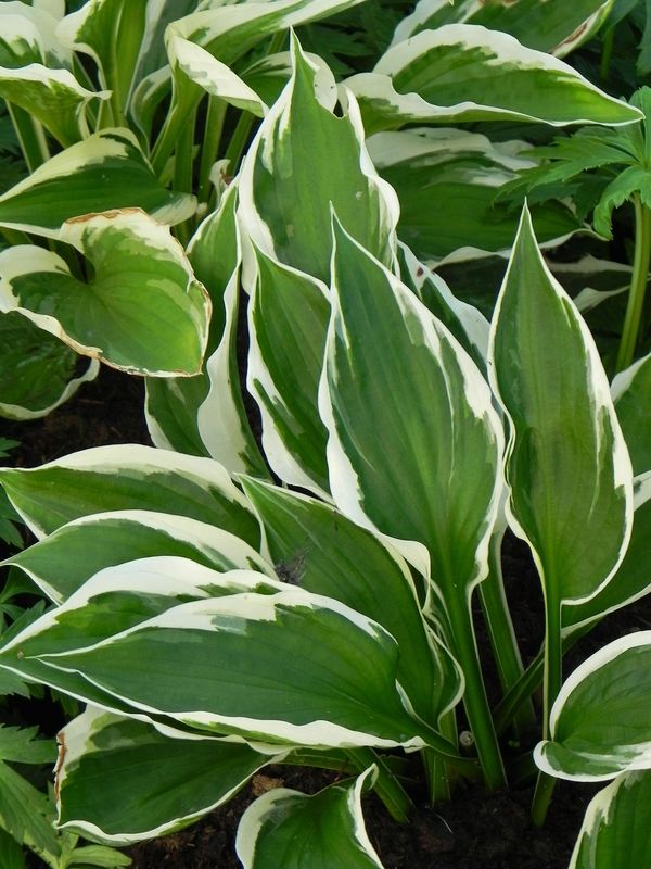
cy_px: 434
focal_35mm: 162
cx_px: 326
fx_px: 4062
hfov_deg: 9.2
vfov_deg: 12.2
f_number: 5
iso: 160
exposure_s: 1/30
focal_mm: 28.8
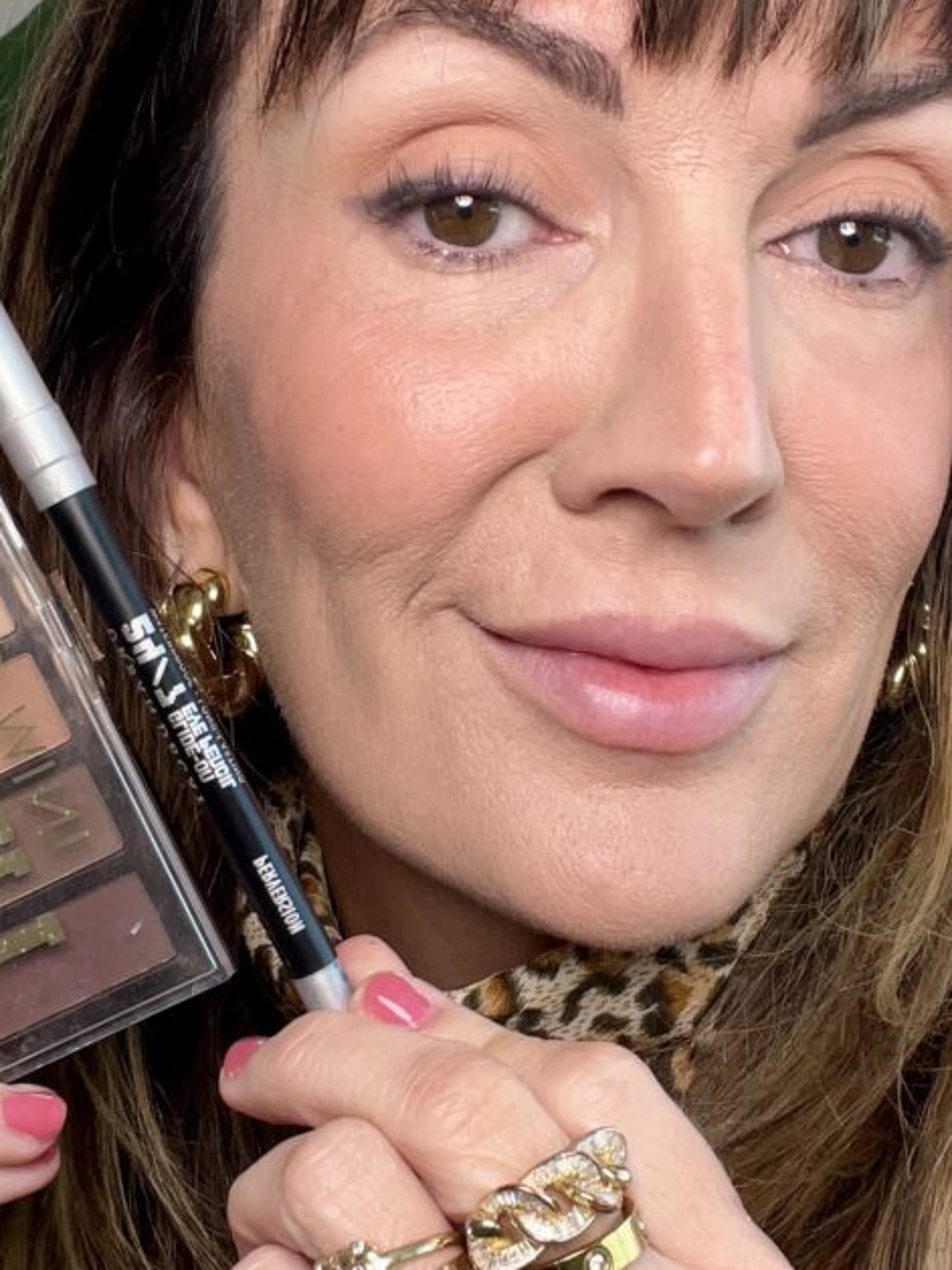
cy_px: 743
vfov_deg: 38.8
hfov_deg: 29.3
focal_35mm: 49
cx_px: 258
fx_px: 1797
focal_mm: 2.71
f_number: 2.2
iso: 64
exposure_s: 1/121
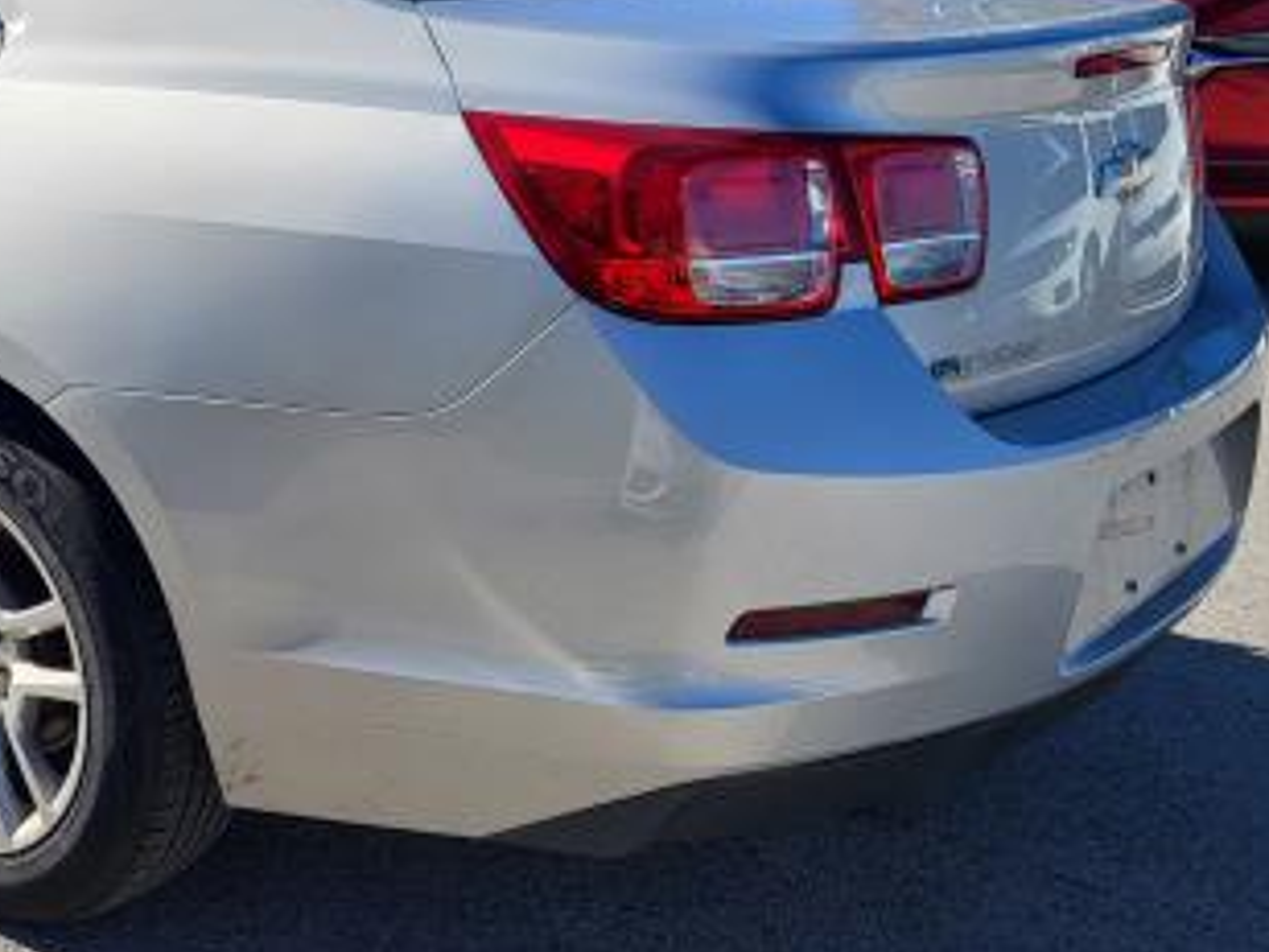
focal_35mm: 54
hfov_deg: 34.1
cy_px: 309
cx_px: 198
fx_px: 1980
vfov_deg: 26.9
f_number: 1.8
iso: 40
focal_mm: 5.4
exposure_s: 1/2737
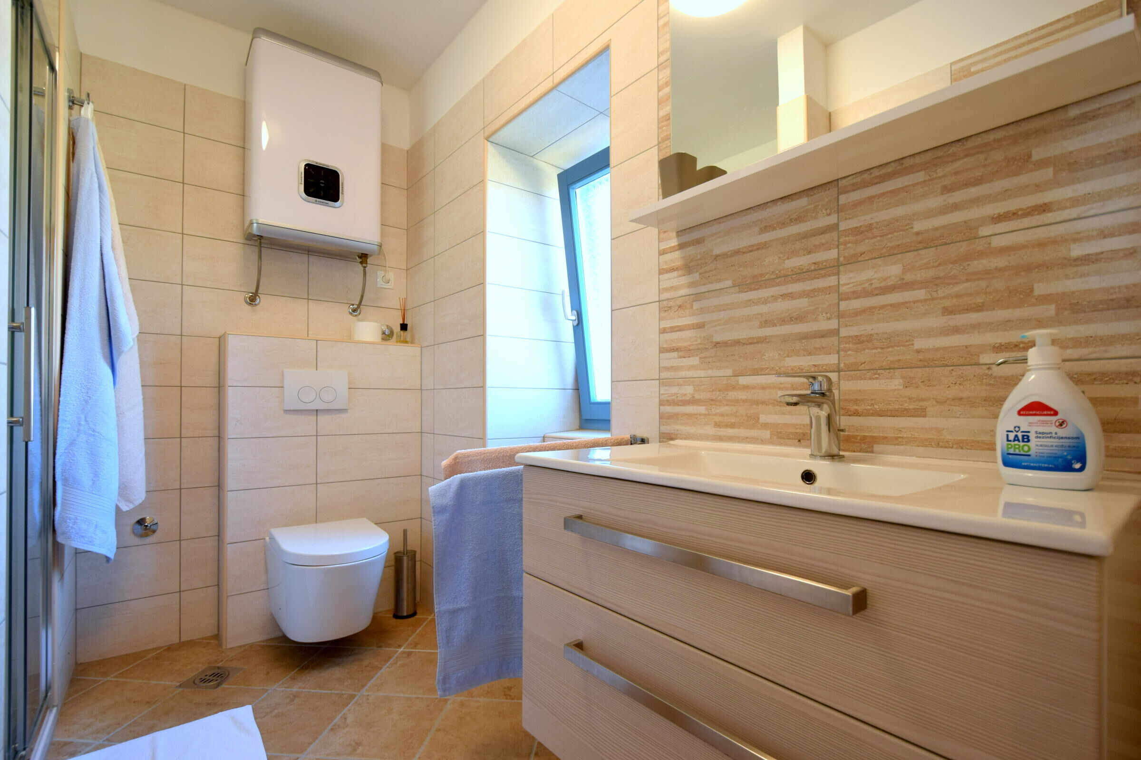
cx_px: 570
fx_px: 475
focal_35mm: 15
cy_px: 380
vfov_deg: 77.3
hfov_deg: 100.4
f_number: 4
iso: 400
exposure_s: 1/60
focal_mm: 10
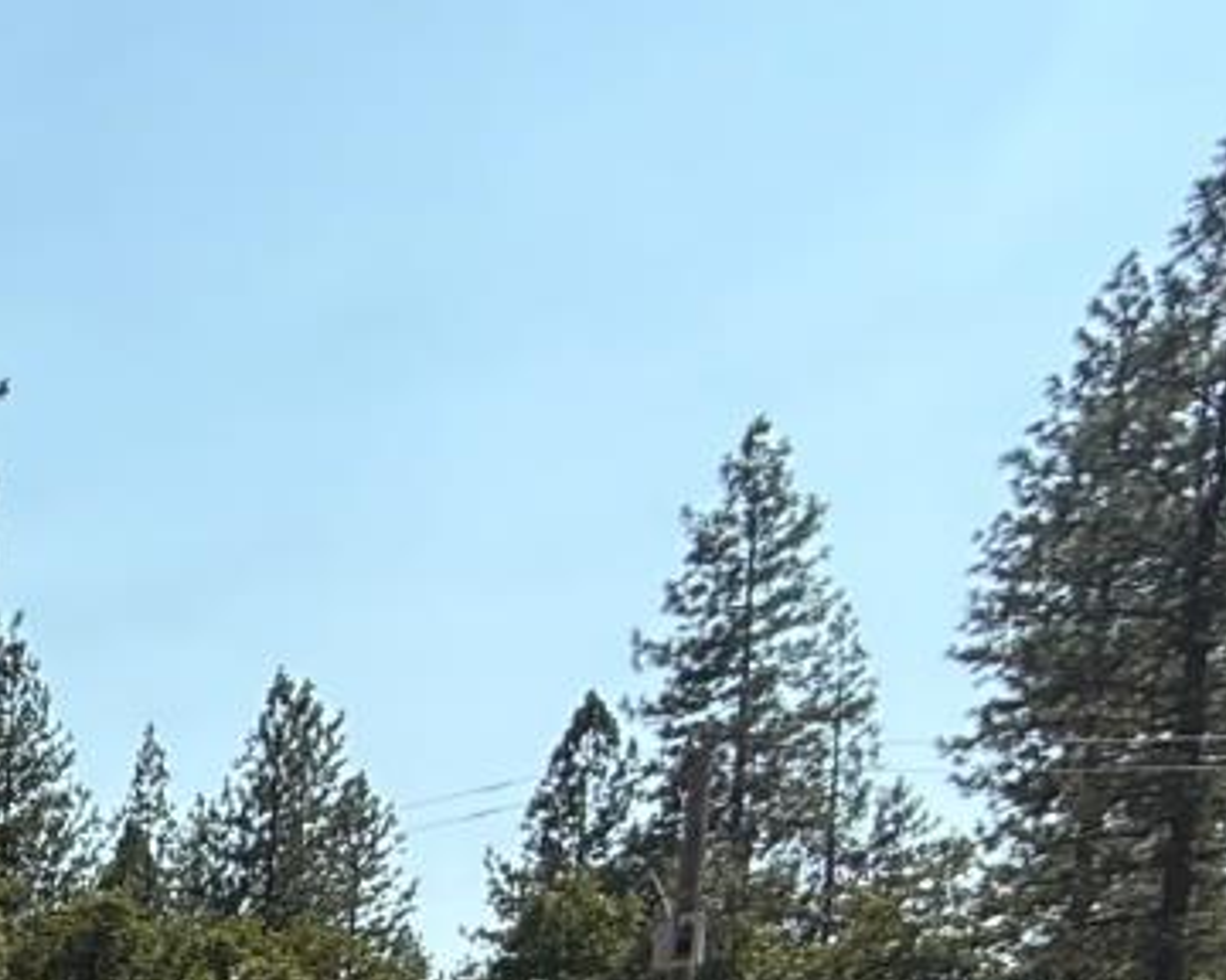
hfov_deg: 20.8
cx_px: -1052
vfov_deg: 20.1
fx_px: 2068
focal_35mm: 57
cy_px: 1720
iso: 50
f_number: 2.2
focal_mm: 2.22
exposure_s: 1/1189
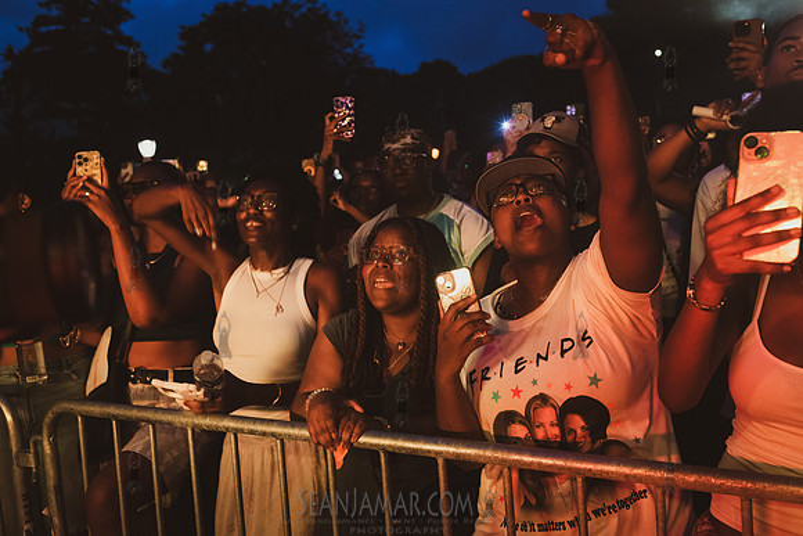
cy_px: 268
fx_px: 781
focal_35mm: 35
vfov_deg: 37.9
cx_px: 402
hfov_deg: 54.4
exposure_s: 1/250
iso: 4000
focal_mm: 35
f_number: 4.5
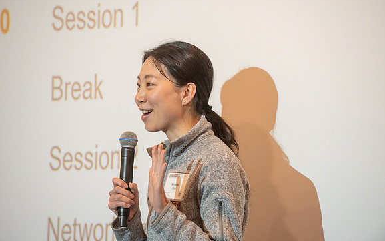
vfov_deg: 6.4
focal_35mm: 205
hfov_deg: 10.2
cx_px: 193
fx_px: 2152
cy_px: 124
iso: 1600
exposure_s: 1/320
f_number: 3.5
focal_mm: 200
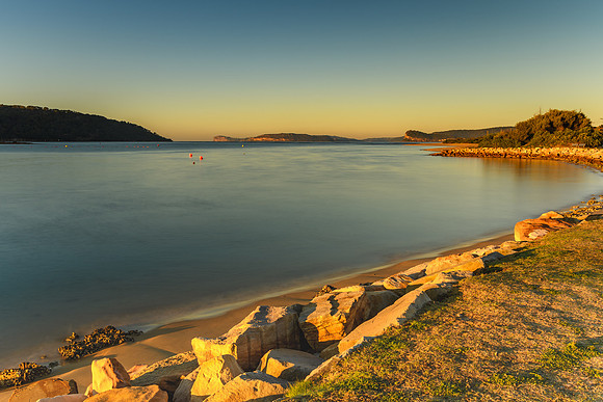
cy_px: 201
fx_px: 560
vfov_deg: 39.5
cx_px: 302
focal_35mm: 33
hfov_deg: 56.6
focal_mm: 22
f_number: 10
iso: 50
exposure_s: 10
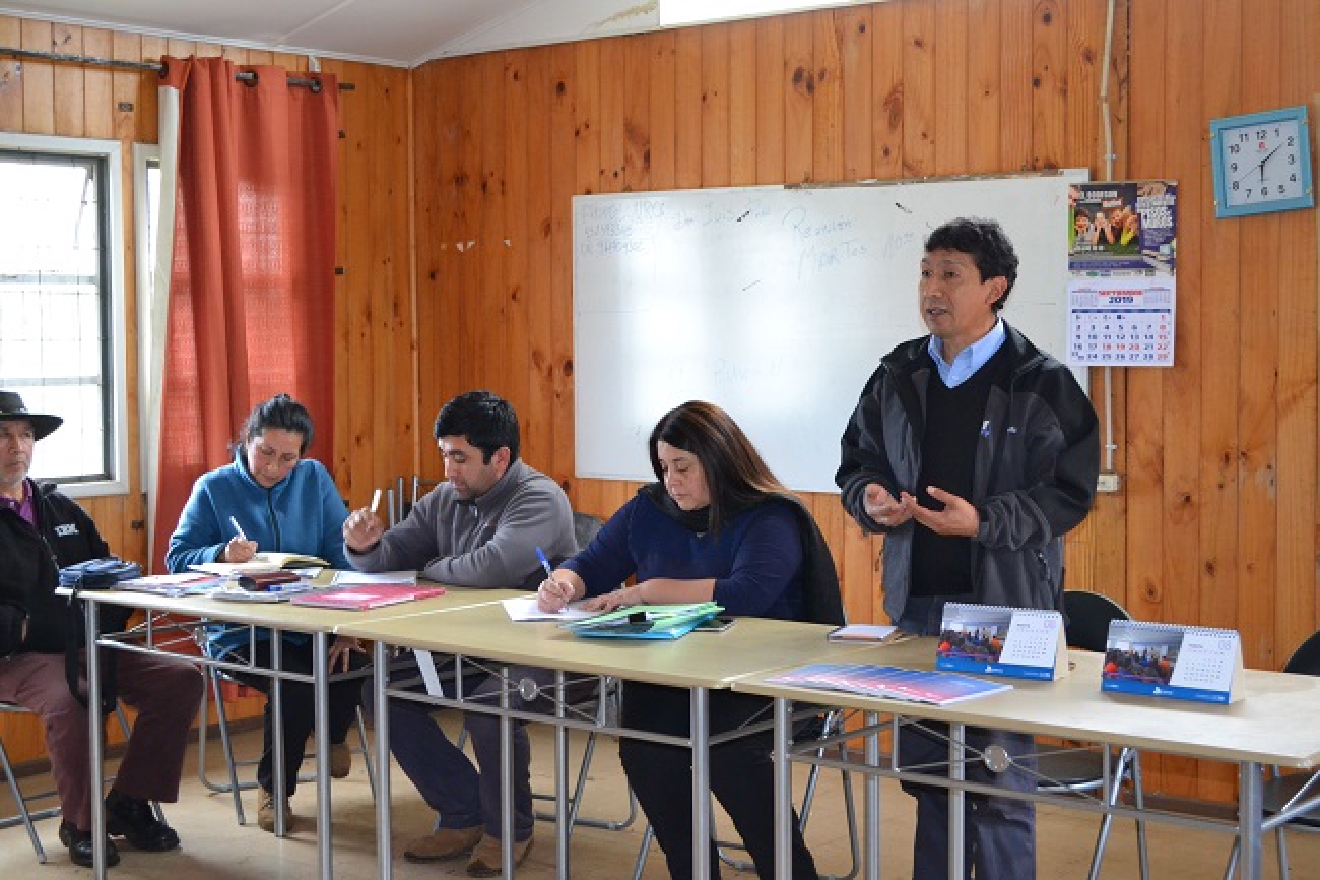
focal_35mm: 52
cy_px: 440
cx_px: 660
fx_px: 1924
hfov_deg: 37.9
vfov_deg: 25.7
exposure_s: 1/60
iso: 2200
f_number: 5
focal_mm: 35
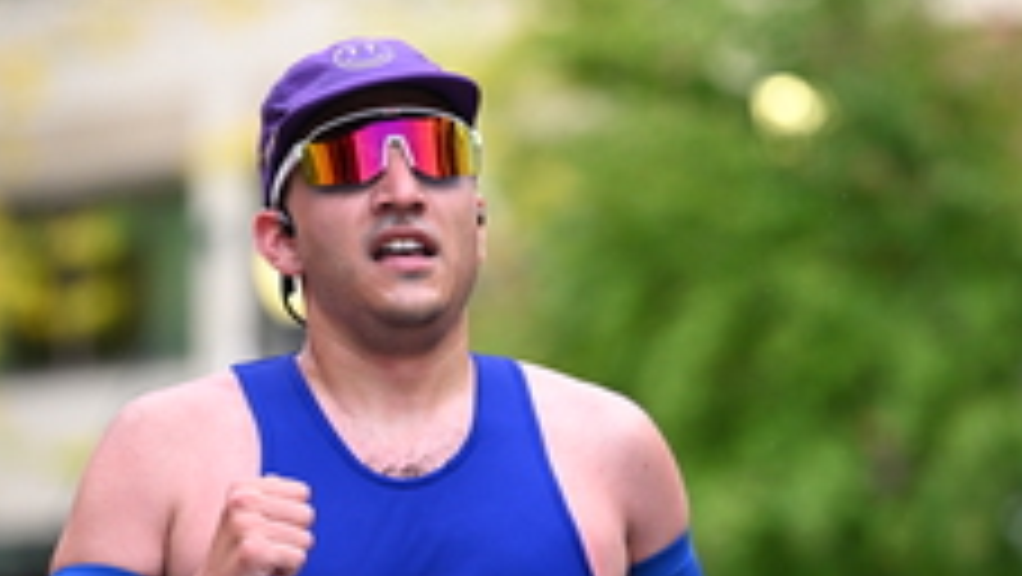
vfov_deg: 3.5
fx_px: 9301
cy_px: 562
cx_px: 520
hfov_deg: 6.3
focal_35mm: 343
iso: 1000
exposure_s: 1/1600
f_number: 2.8
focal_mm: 135
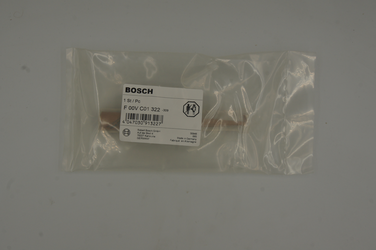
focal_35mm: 52
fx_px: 548
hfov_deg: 37.9
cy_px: 125
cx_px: 188
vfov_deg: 25.7
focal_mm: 35
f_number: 11
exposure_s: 1/125
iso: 200
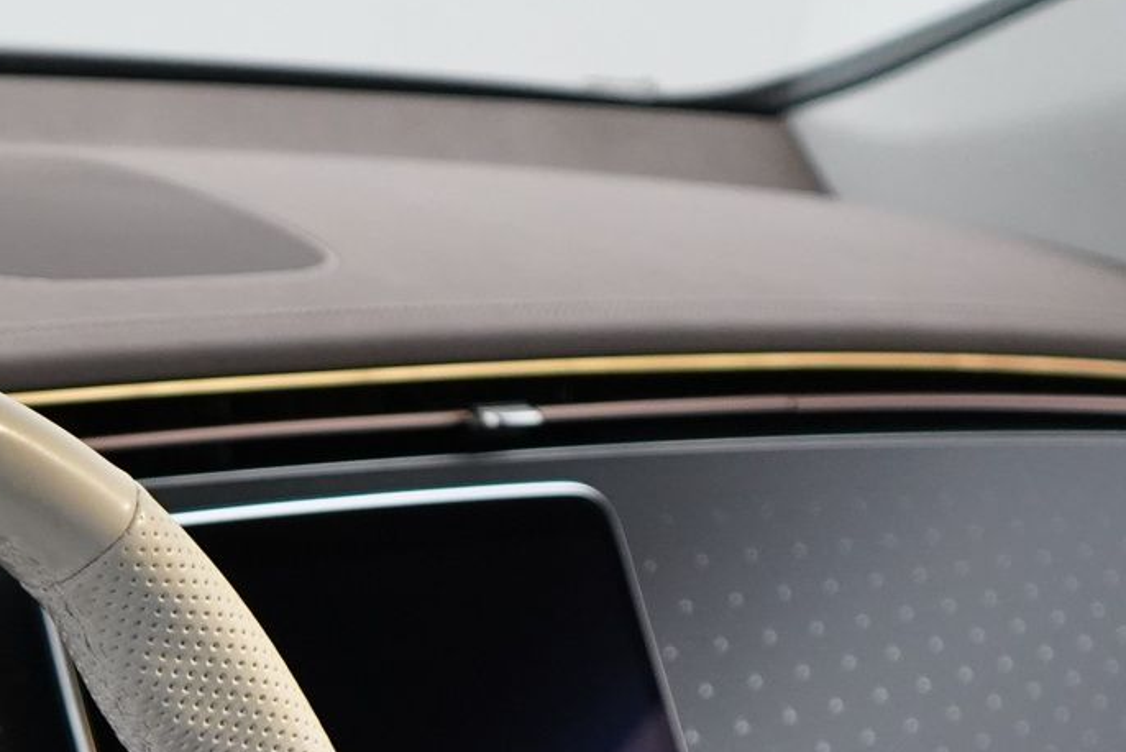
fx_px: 3192
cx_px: 108
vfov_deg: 12.6
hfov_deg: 19.6
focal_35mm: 102
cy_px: 1188
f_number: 3.5
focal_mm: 28
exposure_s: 1/160
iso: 3200
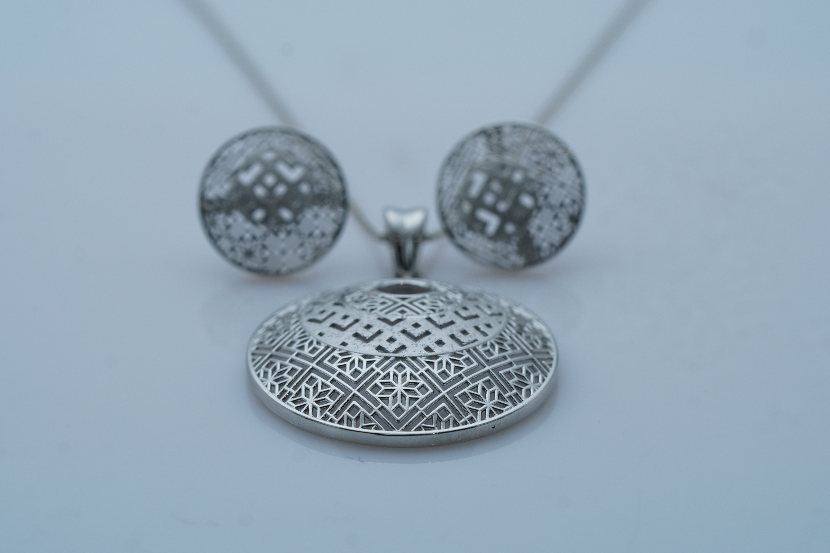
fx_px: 3112
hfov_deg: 15.2
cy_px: 276
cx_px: 415
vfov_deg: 10.2
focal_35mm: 135
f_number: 7.1
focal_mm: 90
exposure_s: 1/60
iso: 125
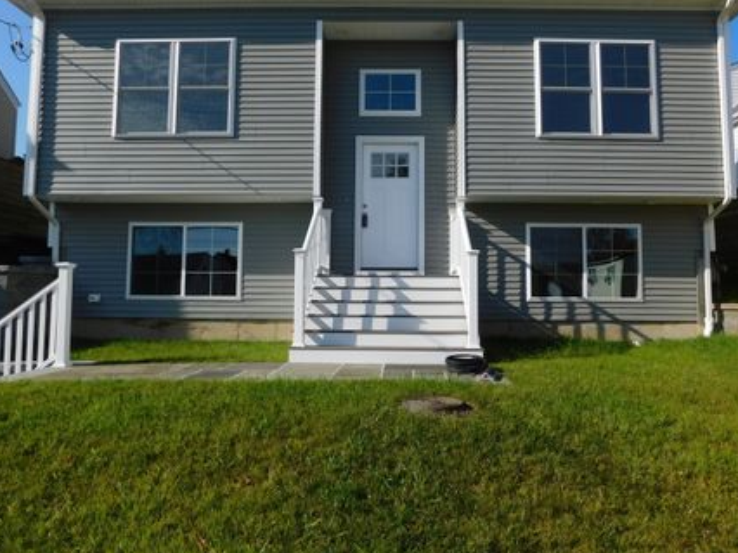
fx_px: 575
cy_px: 254
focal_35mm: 27
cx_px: 395
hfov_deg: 65.3
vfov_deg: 51.3
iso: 125
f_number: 6
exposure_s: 1/640
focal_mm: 4
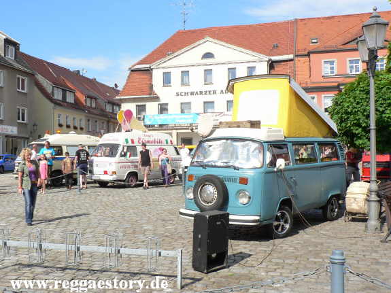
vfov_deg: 35.9
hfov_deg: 46.8
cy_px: 146
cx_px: 196
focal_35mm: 40
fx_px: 452
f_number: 4
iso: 64
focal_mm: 6.9
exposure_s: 1/160
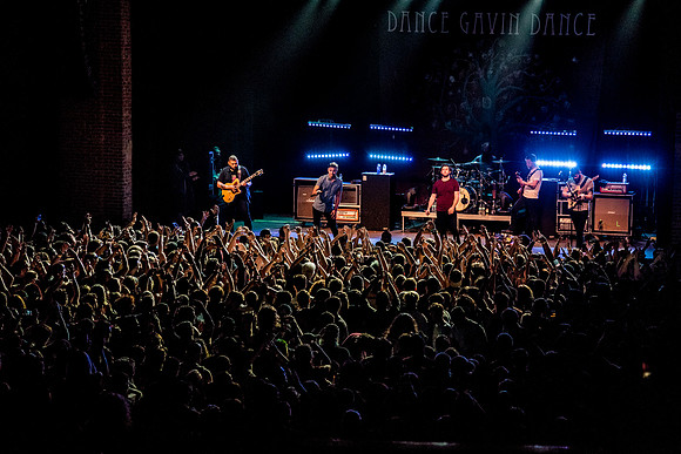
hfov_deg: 22.9
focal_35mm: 89
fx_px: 1679
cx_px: 387
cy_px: 208
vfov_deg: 15.4
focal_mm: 78
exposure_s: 1/640
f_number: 4
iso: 5000
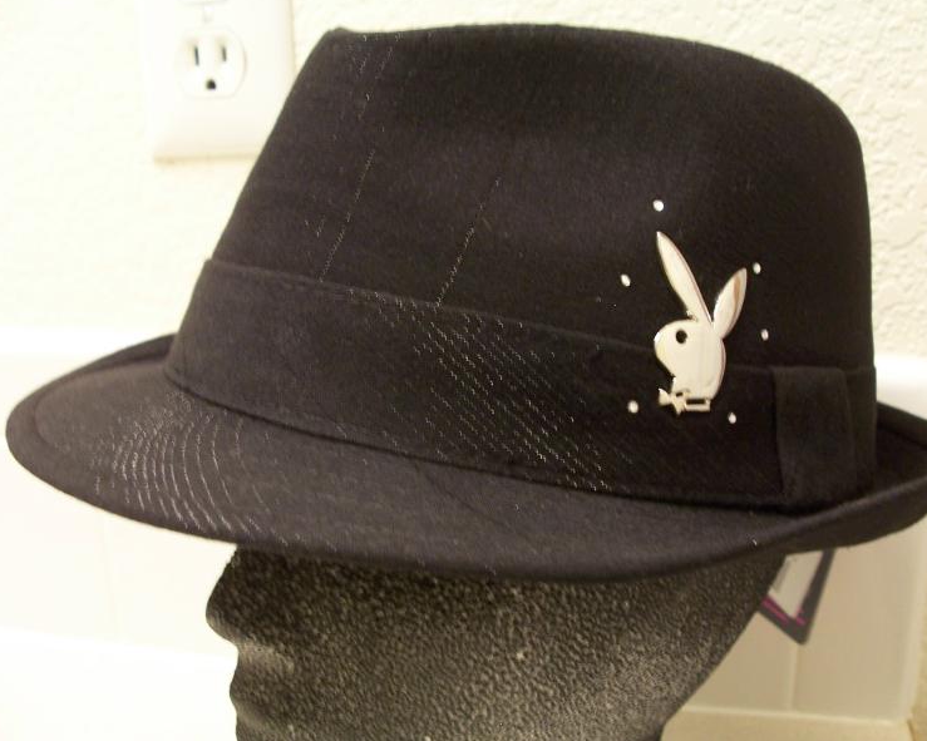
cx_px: 495
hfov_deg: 49.1
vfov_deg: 40.1
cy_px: 367
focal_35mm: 37
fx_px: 1015
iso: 140
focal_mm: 6
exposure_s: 1/8
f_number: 2.8
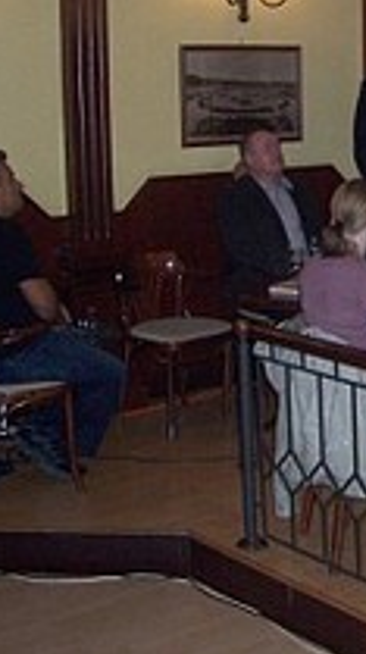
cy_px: 213
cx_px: 507
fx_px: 1229
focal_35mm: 71
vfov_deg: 29.6
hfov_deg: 15.9
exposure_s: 1/60
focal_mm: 5.6
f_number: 2.7
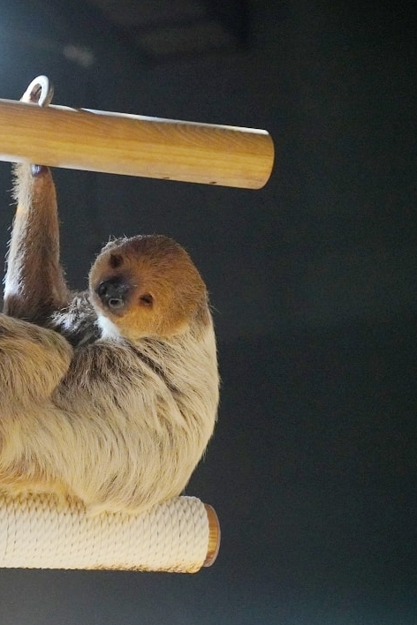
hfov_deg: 10.7
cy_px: 284
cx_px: 17
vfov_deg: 16.1
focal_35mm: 127
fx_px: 2206
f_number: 2.8
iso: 12800
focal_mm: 75
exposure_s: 1/80
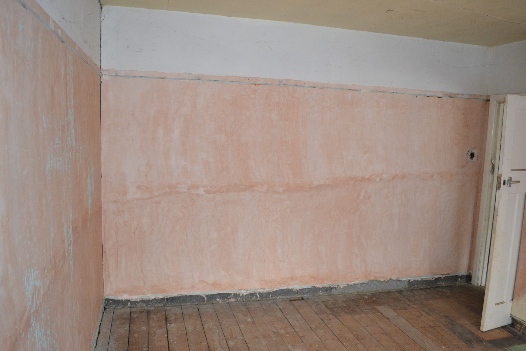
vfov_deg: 47.9
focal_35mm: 27
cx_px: 263
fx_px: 394
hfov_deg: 67.4
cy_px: 176
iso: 1100
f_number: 3.5
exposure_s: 1/60
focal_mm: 18
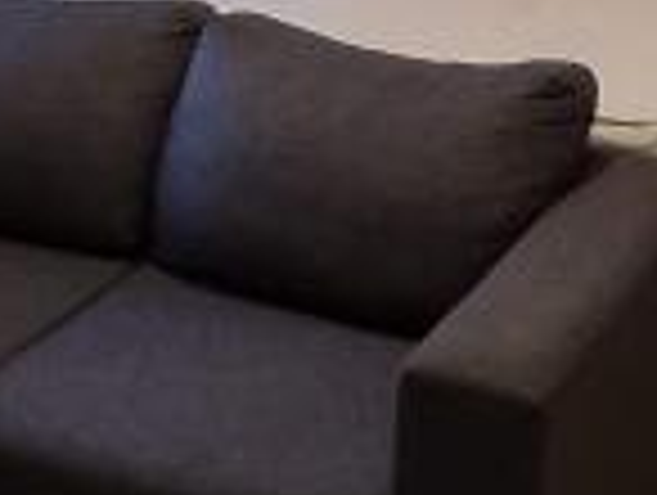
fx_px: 1730
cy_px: -81
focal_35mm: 91
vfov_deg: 15.7
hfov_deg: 20.9
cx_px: 27
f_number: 2.2
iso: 250
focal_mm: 2.2
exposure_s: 1/50
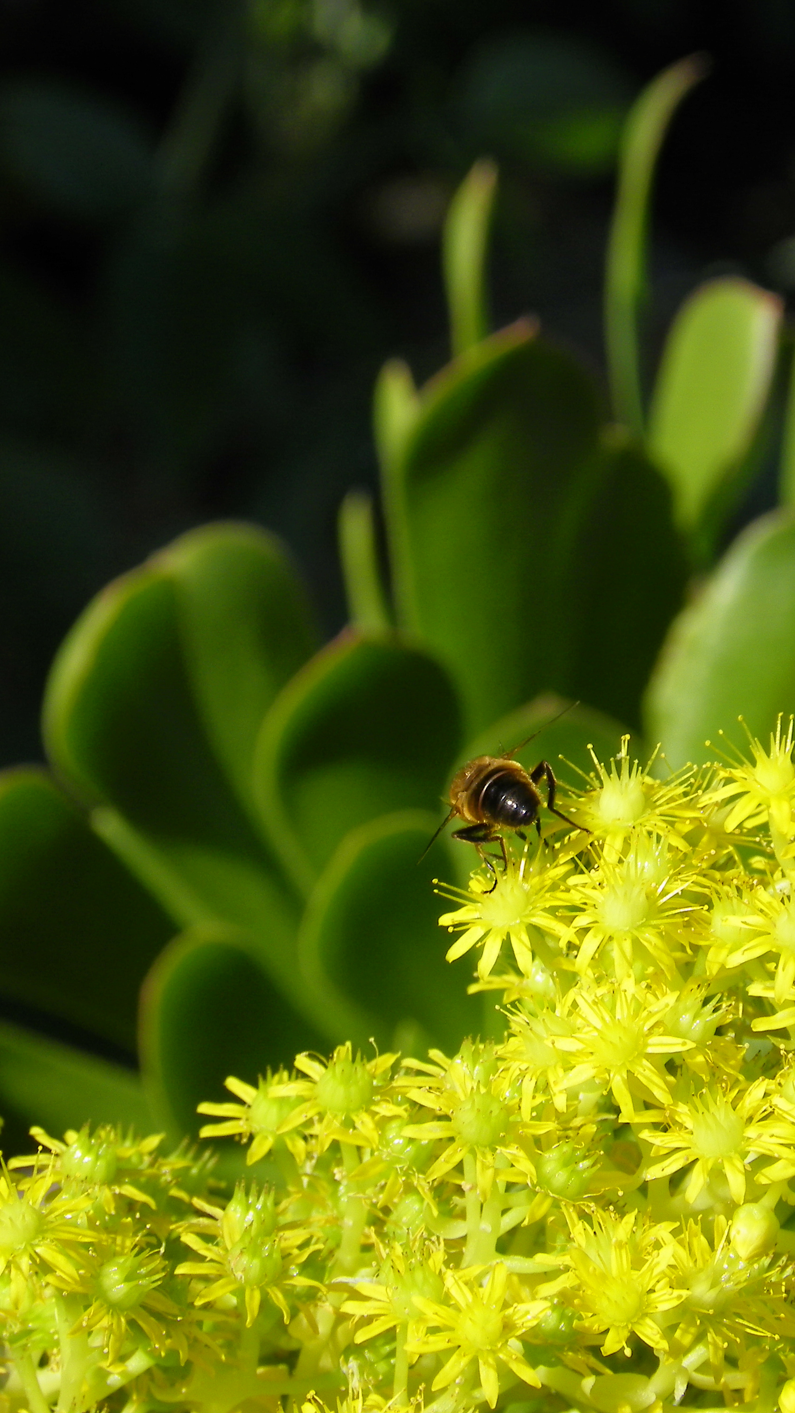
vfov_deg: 5.7
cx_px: 528
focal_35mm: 376
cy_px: 705
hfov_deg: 3.2
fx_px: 14090
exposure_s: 1/500
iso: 64
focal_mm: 45.8
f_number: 5
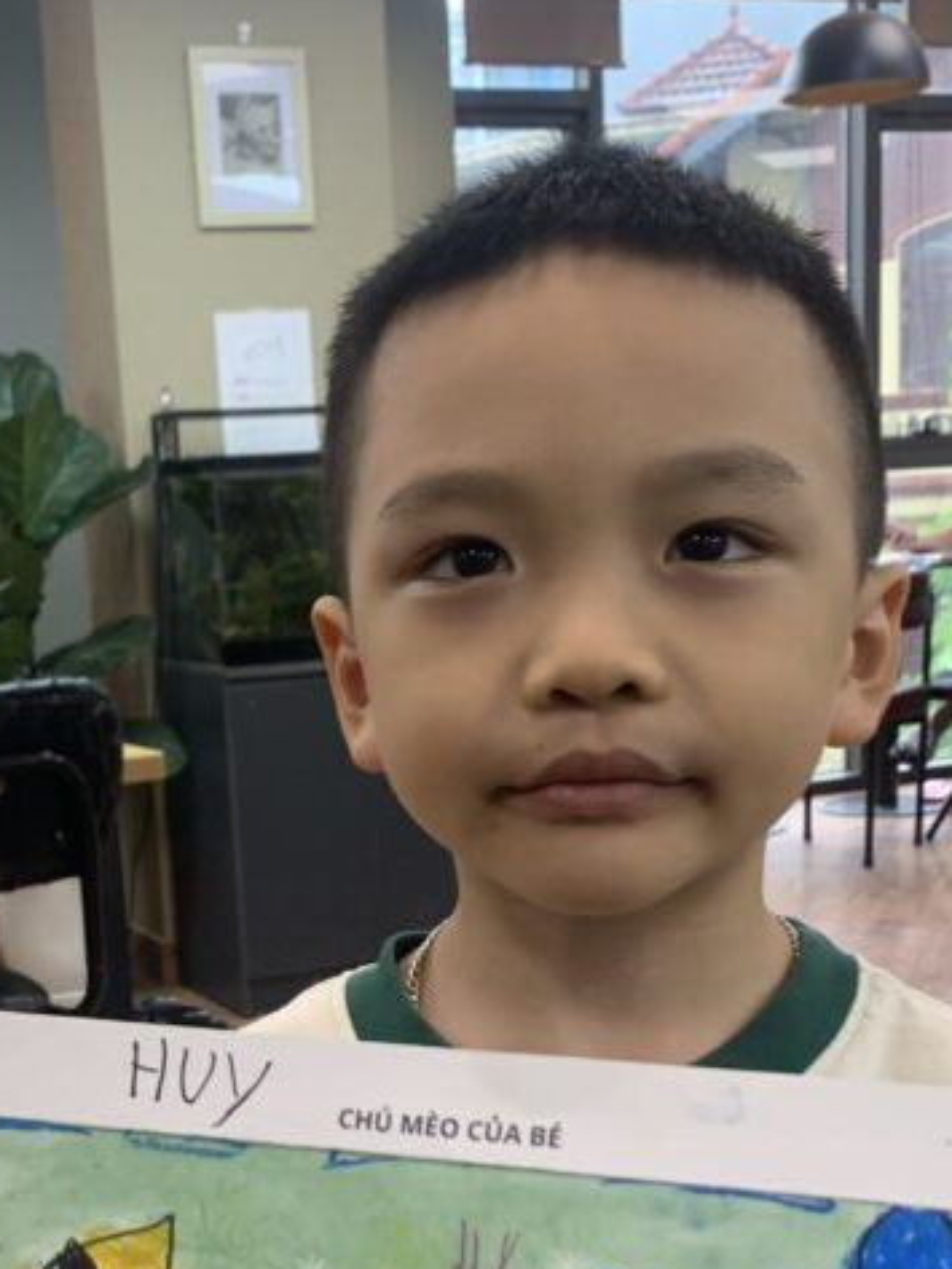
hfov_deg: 26.4
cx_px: 330
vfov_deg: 33.8
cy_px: 1033
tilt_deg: -14.7
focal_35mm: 55
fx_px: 2016
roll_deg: +3.4
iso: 100
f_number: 1.8
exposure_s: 1/110
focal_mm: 4.25
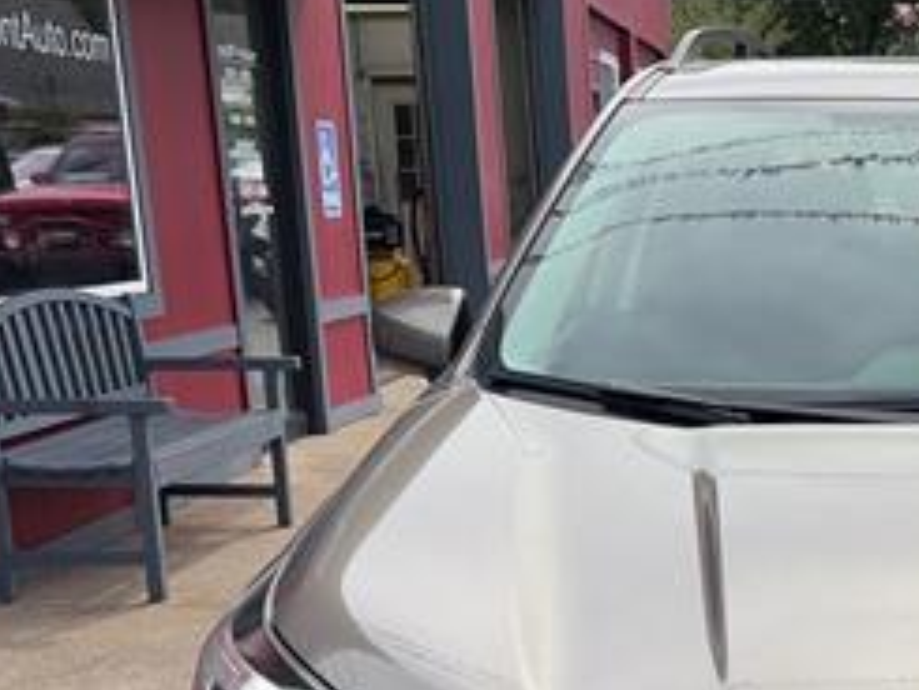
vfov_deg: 21.3
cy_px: 585
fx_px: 1806
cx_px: 972
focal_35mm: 68
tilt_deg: -12.7
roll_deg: +1.7
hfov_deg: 26.6
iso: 50
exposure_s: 1/2208
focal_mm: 5.96
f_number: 1.6
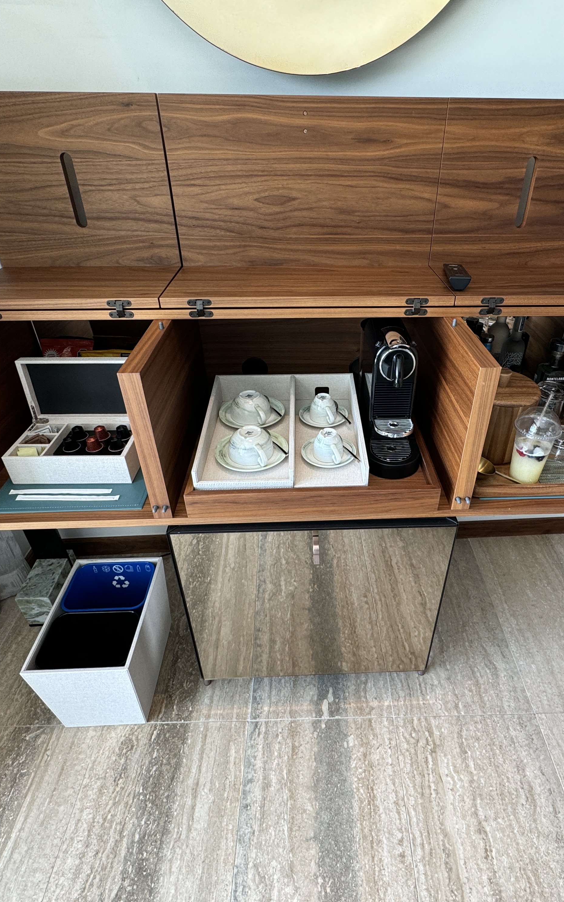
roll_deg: -1.4
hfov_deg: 59.3
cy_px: 451
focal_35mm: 20
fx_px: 492
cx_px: 329
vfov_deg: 85.1
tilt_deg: -35.5
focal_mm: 2.22
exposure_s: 1/120
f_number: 2.2
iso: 125
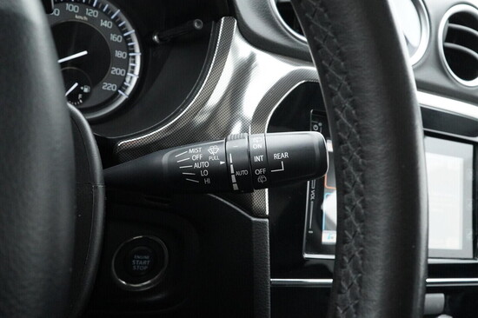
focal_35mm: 36
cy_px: 159
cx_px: 239
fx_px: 478
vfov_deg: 36.8
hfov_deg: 53.2
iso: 6400
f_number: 9
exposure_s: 1/100
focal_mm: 24
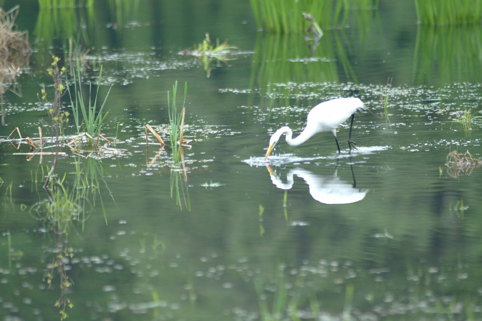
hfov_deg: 4.6
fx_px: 6004
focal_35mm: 448
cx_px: 241
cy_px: 160
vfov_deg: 3.1
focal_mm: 299
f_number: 2.8
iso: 200
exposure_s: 1/125
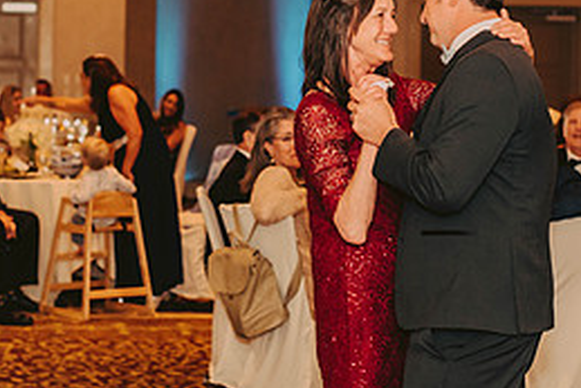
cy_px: 80
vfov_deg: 12.2
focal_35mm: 112
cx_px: 303
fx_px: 1808
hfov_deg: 18.3
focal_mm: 50
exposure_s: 1/125
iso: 800
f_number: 2.5
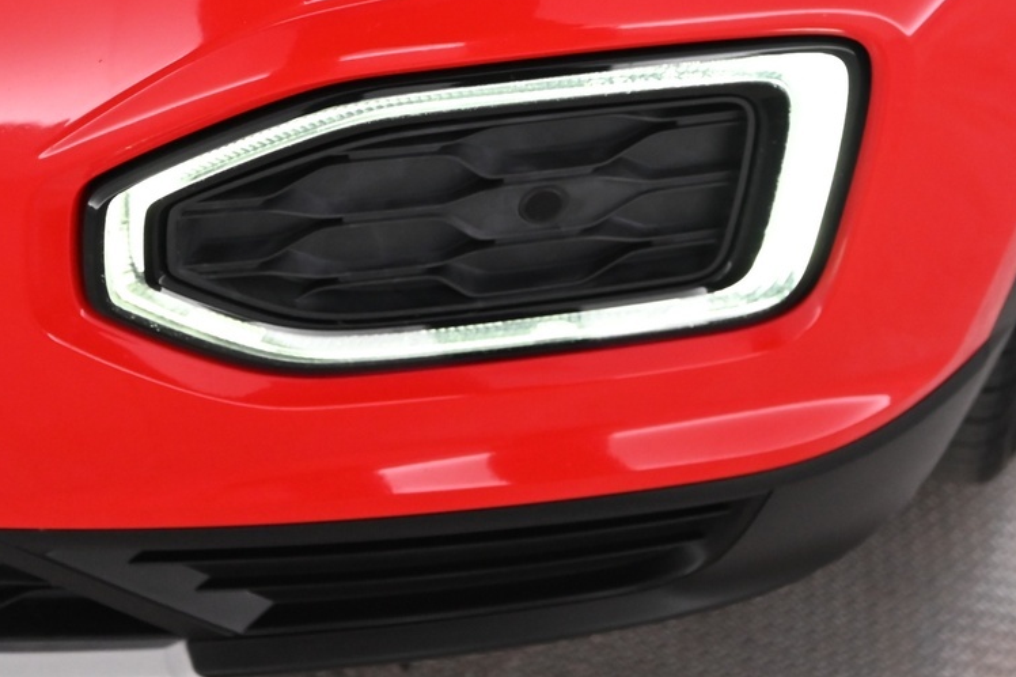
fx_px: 1864
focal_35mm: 66
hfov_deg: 30.5
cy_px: -23
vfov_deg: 19.9
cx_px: 478
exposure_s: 1/125
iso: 2200
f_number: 4.8
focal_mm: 30.5
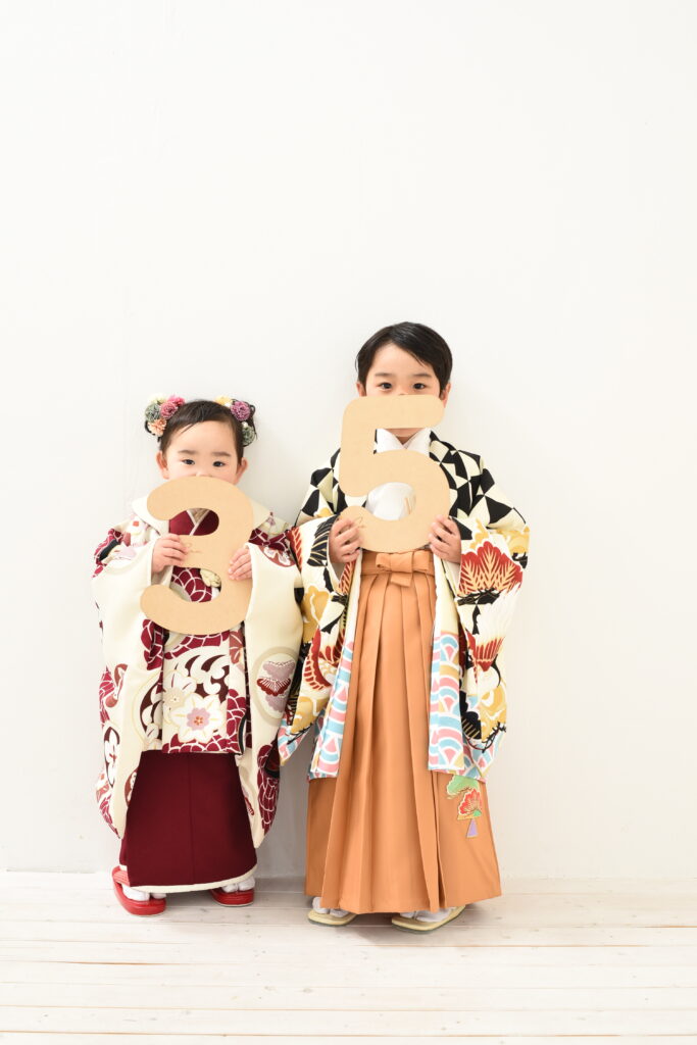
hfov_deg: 27.0
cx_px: 348
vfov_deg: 39.6
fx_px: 1451
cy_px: 522
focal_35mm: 50
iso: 1000
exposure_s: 1/160
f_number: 7.1
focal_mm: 50
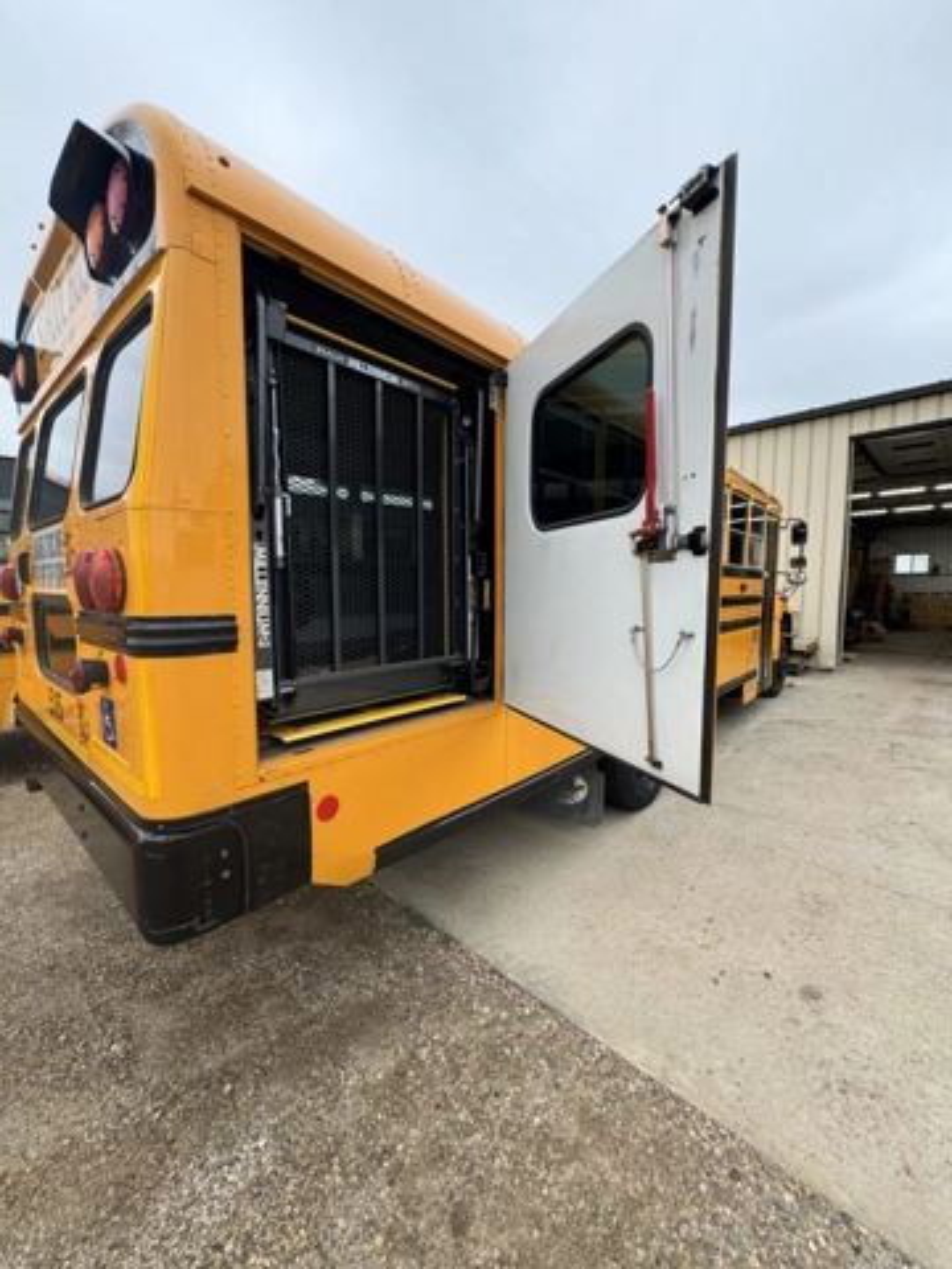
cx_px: 476
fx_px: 513
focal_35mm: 14
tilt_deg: -4.1
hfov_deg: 85.7
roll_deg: -1.7
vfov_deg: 102.1
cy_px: 634
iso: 40
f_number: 2.2
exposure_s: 1/127
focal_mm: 2.22
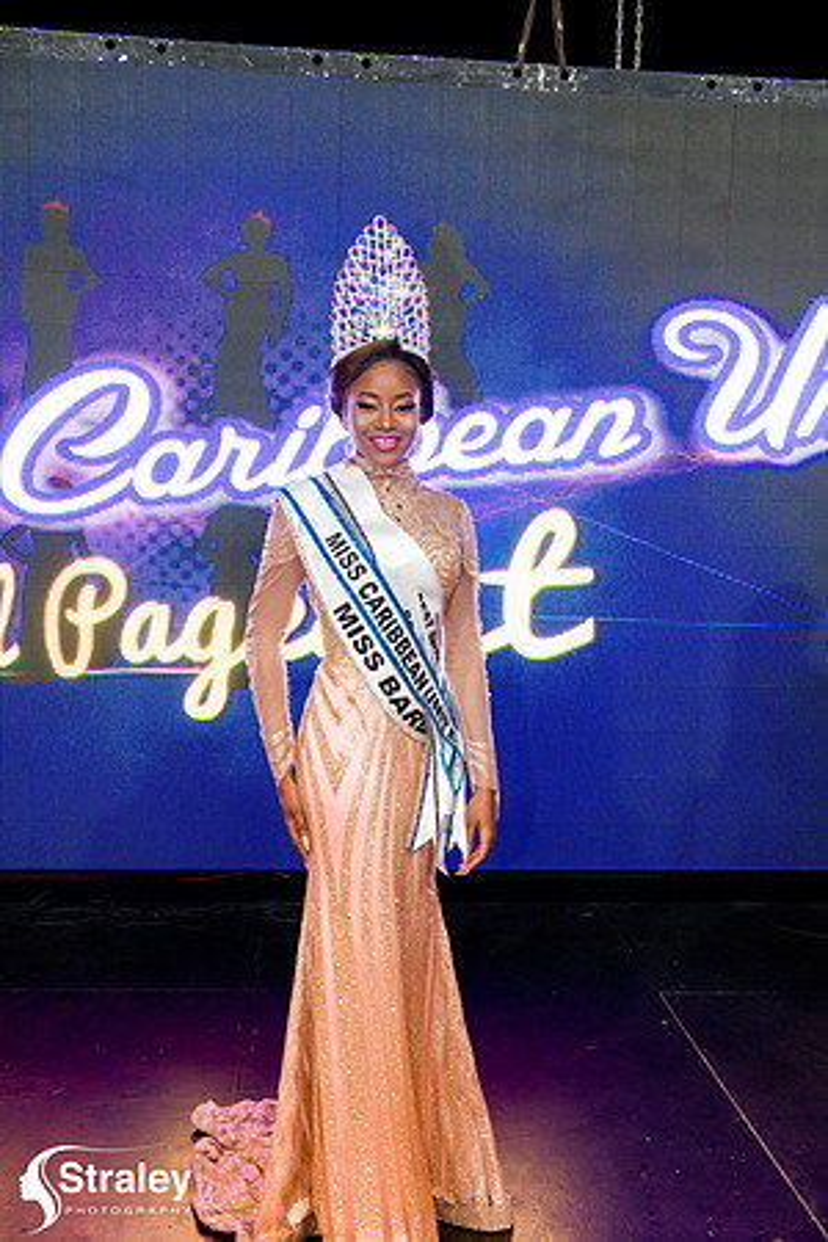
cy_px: 621
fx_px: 1311
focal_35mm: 38
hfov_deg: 35.1
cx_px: 414
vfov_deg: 50.7
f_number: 5
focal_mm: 38
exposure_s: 1/160
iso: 4000
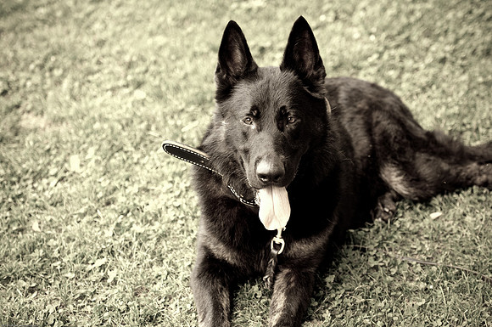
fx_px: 1433
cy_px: 164
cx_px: 246
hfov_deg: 19.5
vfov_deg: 13.0
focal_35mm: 105
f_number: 2.8
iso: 200
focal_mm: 70
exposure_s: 1/250
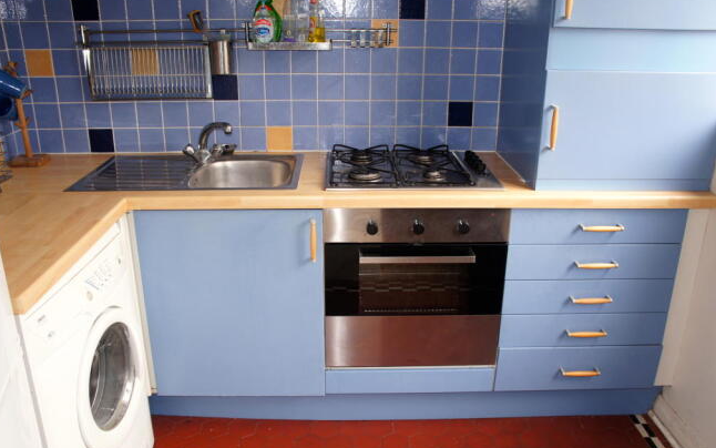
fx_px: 605
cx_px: 354
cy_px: 234
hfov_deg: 61.2
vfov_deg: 40.6
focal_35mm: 31
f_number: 4
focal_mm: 20
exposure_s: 1/100
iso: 250
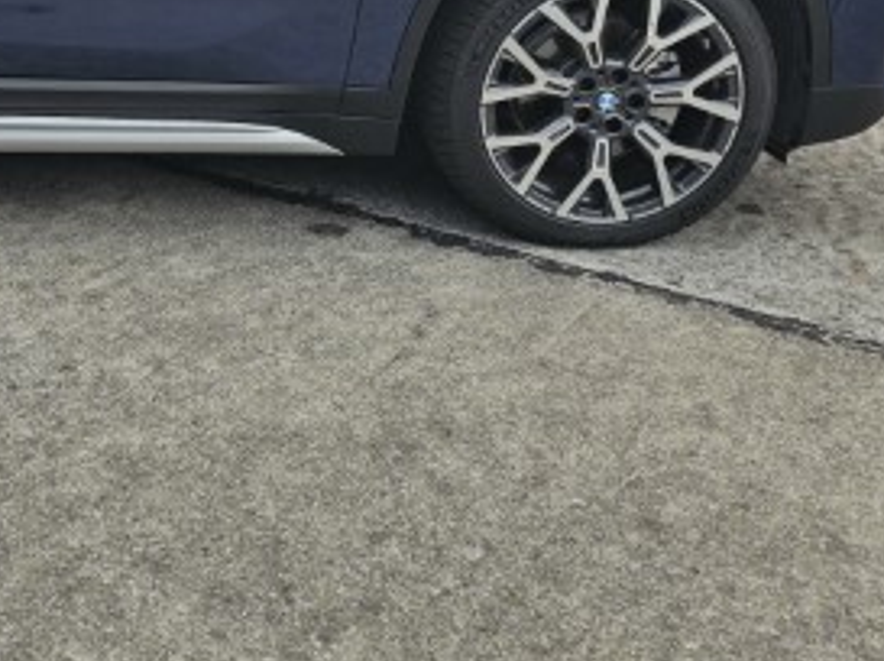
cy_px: -26
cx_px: -49
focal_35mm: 54
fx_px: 1377
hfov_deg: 32.1
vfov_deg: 25.4
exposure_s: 1/399
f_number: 1.7
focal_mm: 6.3
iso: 10
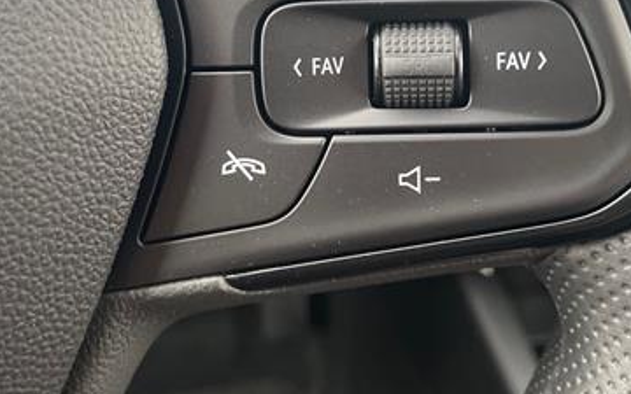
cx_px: 330
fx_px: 843
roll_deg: -2.6
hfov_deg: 41.0
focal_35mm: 49
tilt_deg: -36.4
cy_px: 100
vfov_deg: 26.0
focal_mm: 4.2
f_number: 1.6
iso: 200
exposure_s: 1/60
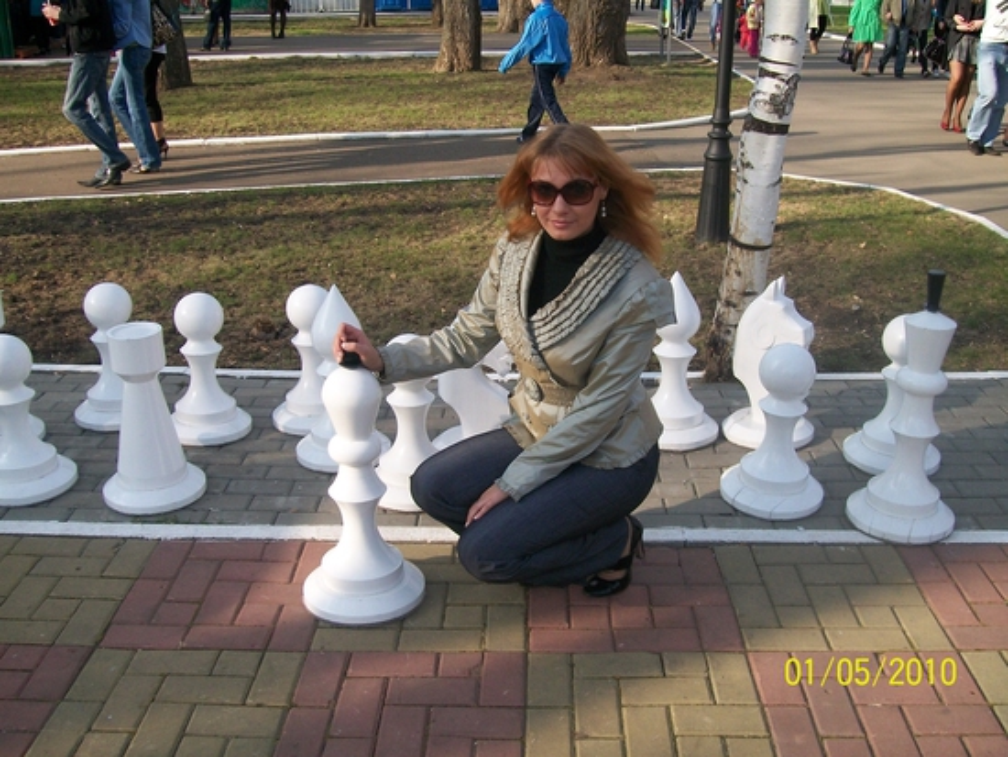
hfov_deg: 51.3
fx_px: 1049
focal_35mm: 36
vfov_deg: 39.7
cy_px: 378
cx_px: 504
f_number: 2.7
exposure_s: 1/500
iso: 82
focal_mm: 6
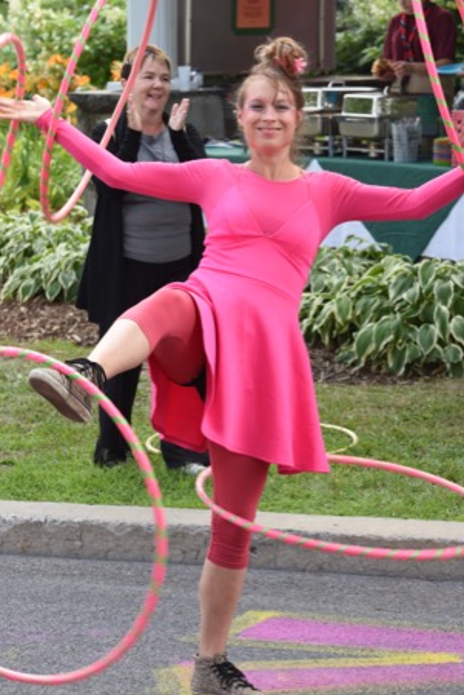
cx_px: 252
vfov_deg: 14.4
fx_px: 2743
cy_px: 217
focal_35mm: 142
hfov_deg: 9.7
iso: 500
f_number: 7.1
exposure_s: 1/200
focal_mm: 100
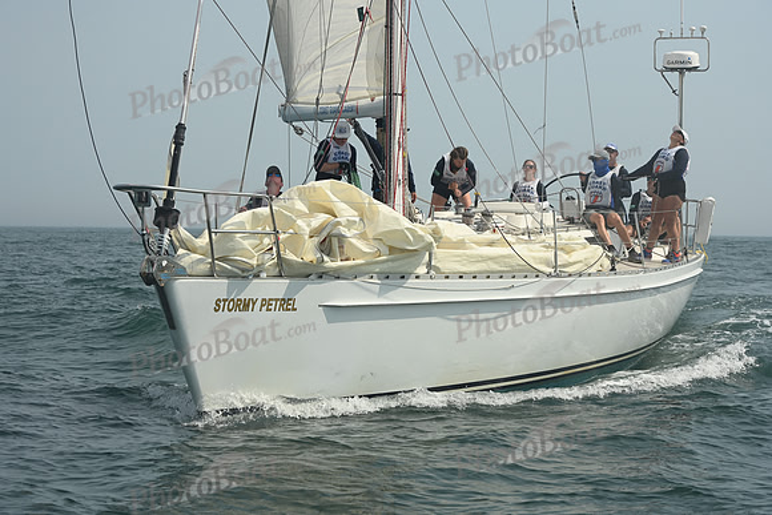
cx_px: 386
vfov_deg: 14.4
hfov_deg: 21.5
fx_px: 2038
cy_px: 258
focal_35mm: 95
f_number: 9
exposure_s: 1/1250
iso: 320
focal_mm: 95
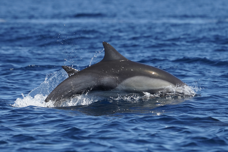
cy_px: 76
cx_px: 114
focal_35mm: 400
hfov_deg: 5.2
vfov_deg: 3.4
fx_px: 2533
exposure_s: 1/2000
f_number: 8
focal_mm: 400
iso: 1000
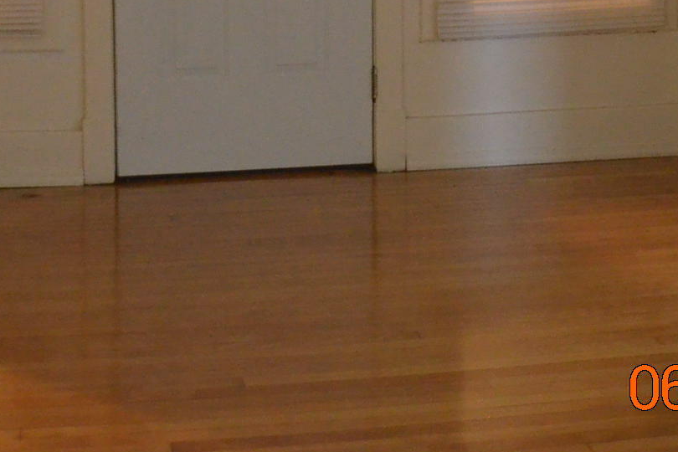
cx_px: 302
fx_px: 1544
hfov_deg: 24.8
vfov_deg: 15.6
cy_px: -192
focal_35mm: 82
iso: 3200
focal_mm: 18
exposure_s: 1/30
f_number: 3.5
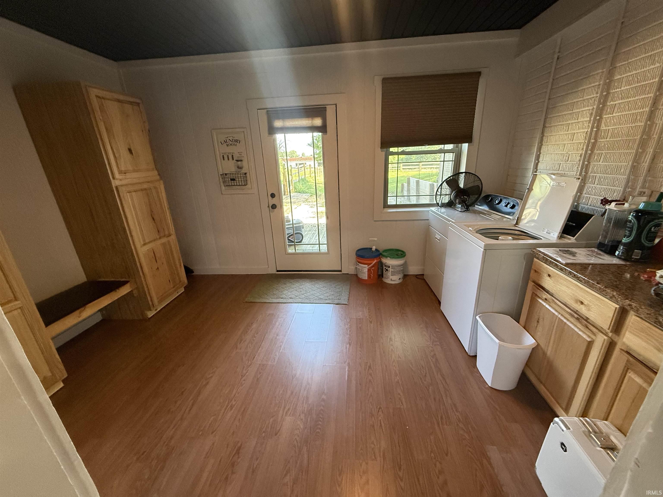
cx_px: 332
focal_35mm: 14
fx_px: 268
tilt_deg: -19.9
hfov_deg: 102.1
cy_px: 248
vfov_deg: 85.7
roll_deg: +2.5
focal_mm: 2.22
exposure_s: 1/120
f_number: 2.2
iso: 320
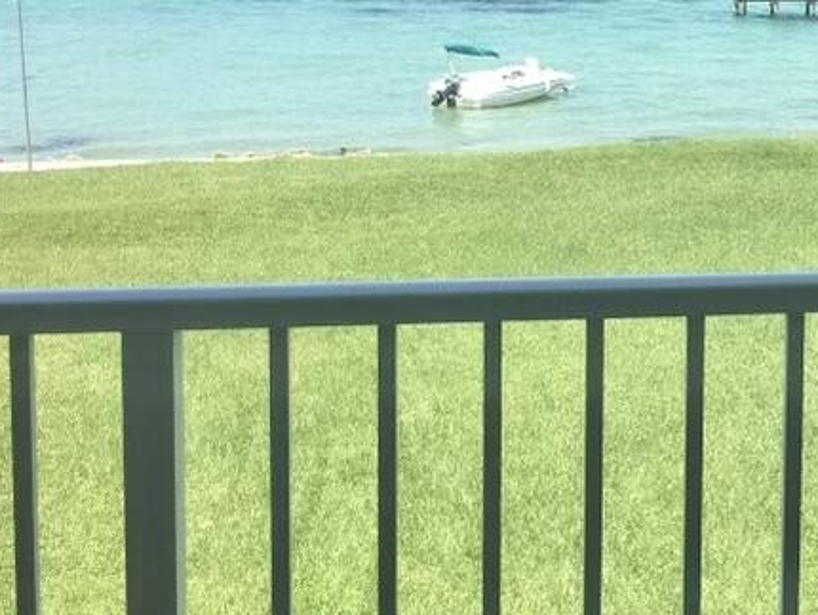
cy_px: 91
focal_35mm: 69
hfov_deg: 27.0
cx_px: 767
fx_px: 1631
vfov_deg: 21.0
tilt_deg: -5.2
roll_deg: -0.4
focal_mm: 4.15
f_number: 2.2
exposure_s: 1/725
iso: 25
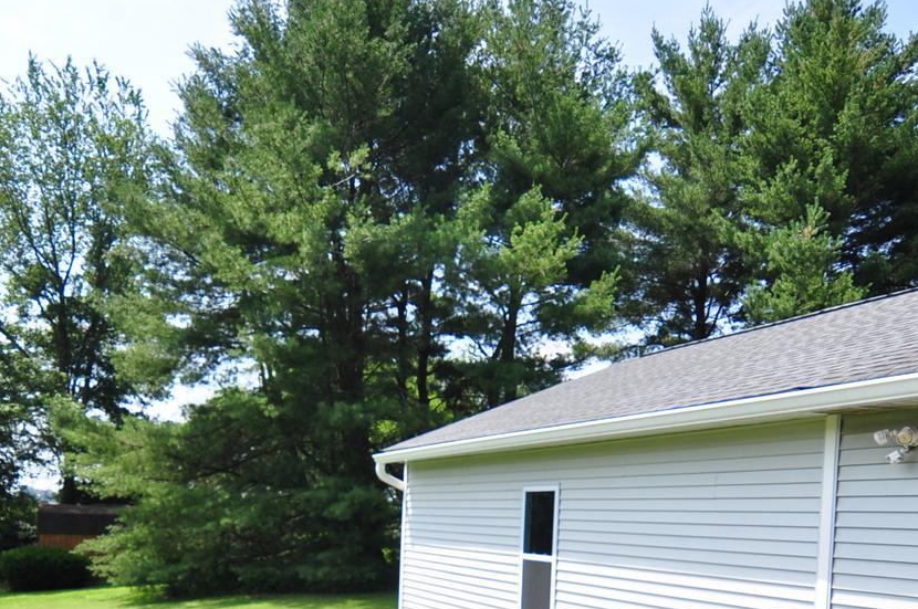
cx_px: 426
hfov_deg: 51.9
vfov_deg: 33.4
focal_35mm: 37
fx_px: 942
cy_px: 579
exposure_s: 1/1000
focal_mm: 10
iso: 200
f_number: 3.5
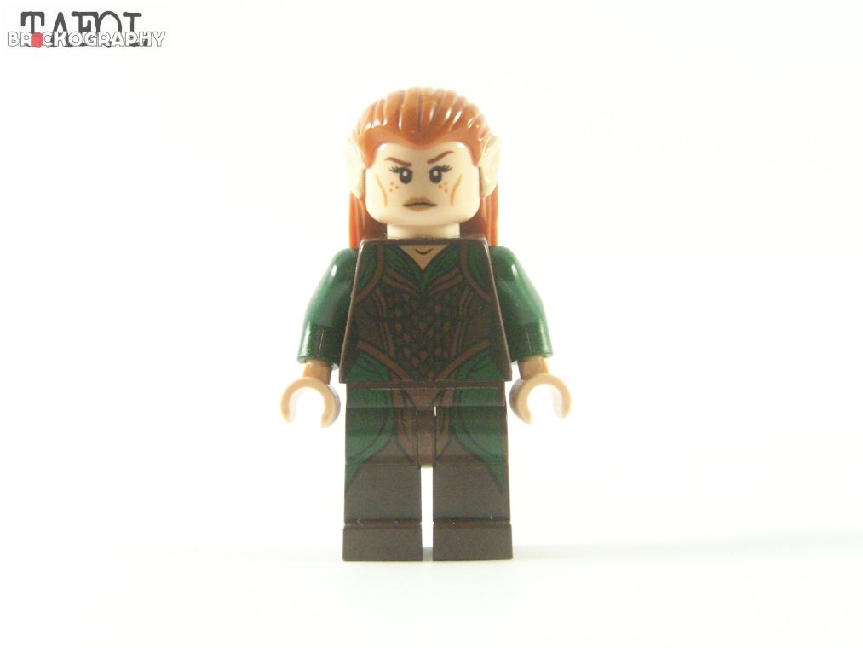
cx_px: 429
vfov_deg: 15.6
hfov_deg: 20.6
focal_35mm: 95
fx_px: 2369
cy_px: 321
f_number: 4
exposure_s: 1/60
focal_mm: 15.6
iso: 400
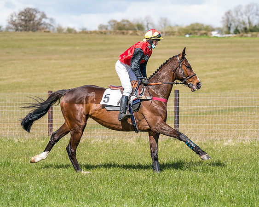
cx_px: 148
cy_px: 102
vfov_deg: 8.7
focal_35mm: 178
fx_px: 1363
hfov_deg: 10.9
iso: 400
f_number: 4
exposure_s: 1/1600
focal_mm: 135
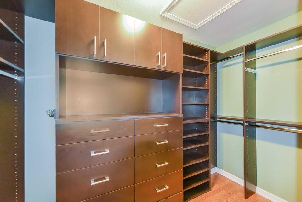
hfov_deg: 104.2
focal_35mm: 14
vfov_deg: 81.2
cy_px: 101
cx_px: 151
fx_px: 117
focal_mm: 14
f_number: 2.8
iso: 3200
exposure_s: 1/60
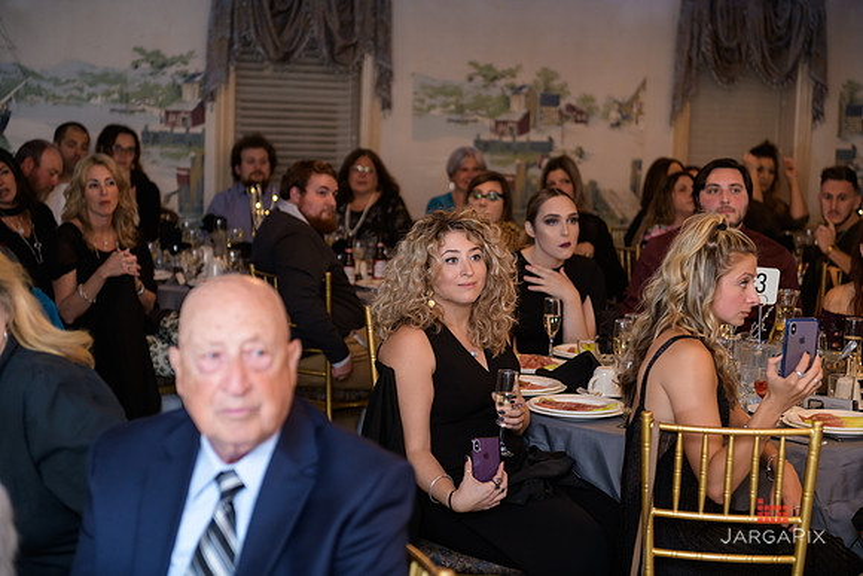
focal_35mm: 70
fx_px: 1678
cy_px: 288
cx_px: 432
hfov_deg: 28.8
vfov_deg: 19.5
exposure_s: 1/125
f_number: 3.2
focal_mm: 70
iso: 800
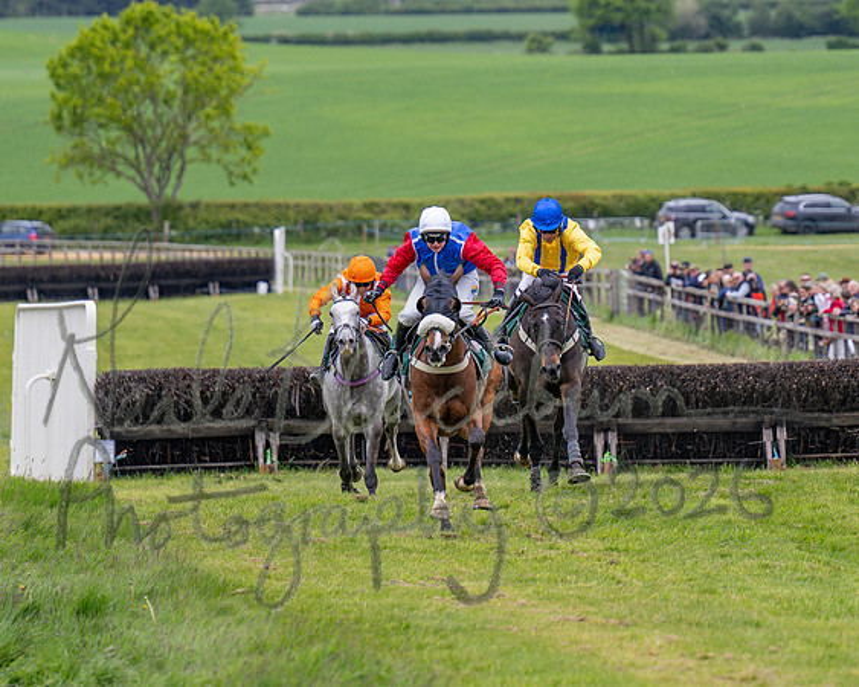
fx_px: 9656
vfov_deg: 4.1
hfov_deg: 5.1
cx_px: 518
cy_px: 233
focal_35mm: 380
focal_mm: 140
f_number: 2.8
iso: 200
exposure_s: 1/1600
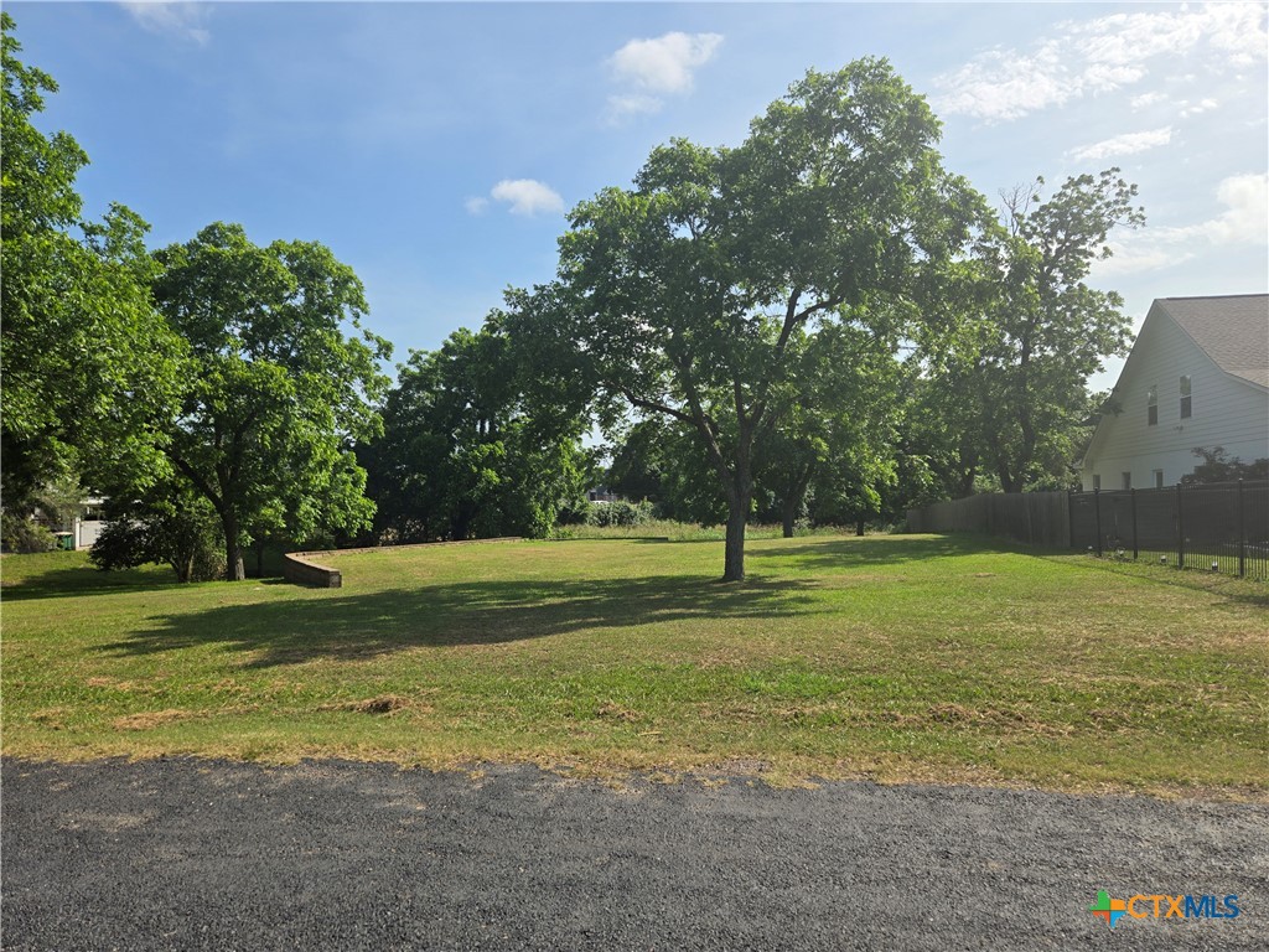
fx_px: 843
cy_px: 476
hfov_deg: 73.9
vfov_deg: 58.9
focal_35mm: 23
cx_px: 634
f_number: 1.8
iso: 25
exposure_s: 1/2579
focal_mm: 5.4
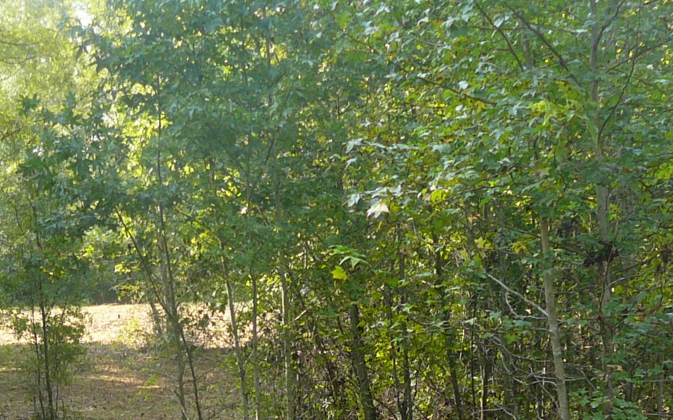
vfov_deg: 16.3
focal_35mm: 79
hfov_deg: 25.9
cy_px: 369
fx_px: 1449
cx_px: 200
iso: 80
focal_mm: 5.2
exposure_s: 1/100
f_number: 2.8
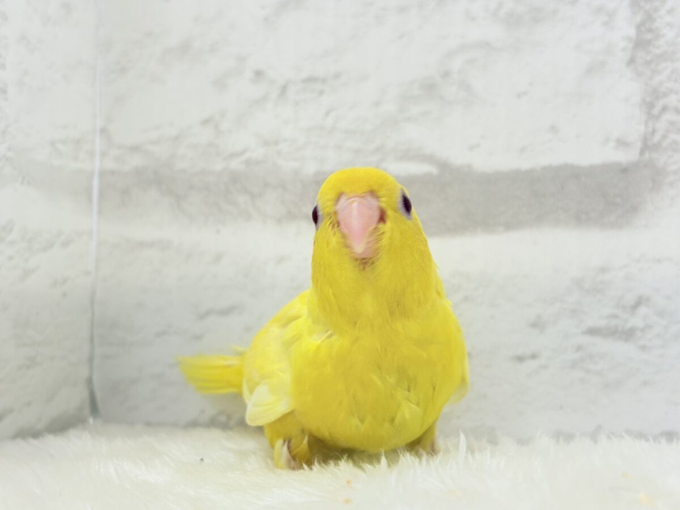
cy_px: 255
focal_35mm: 52
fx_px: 1021
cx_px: 340
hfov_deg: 36.8
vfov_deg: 28.0
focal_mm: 5.96
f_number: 1.6
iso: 80
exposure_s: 1/100
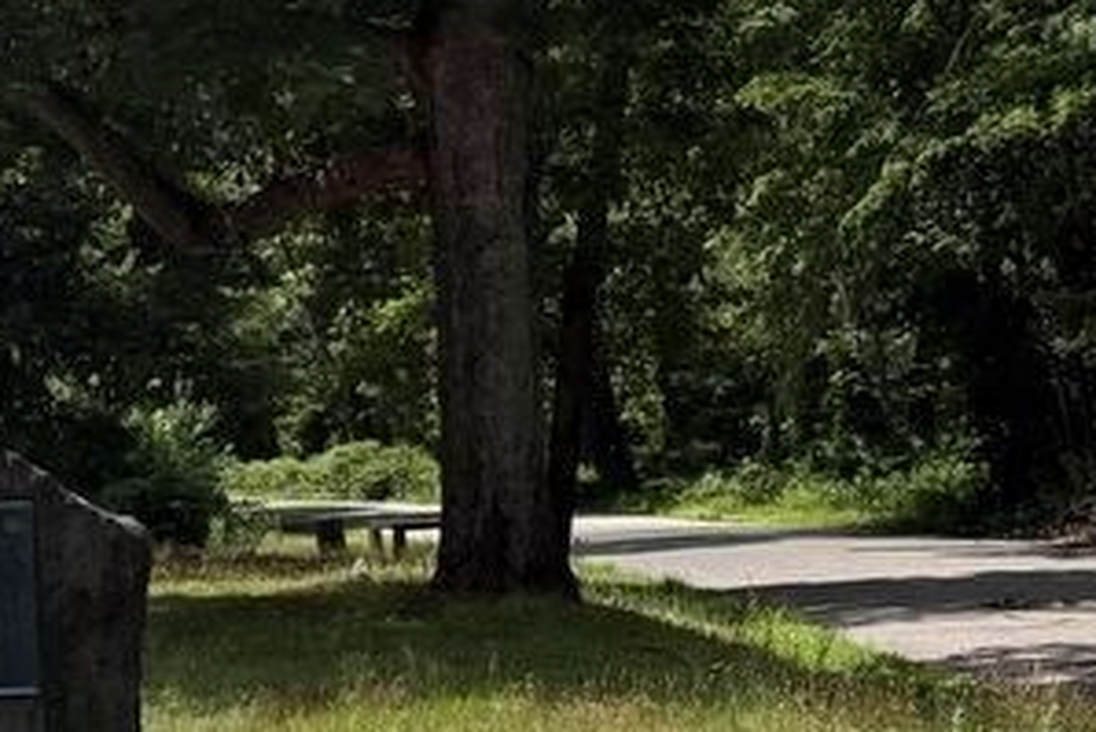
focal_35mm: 134
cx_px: -320
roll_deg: +1.9
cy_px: 607
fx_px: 4081
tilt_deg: -1.4
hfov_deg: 14.7
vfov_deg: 10.2
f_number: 1.78
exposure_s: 1/5587
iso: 64
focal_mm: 6.76
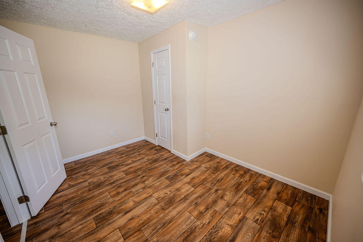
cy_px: 121
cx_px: 182
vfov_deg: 81.2
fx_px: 141
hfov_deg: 104.2
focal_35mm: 14
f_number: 4
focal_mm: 14
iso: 1000
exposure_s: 1/200
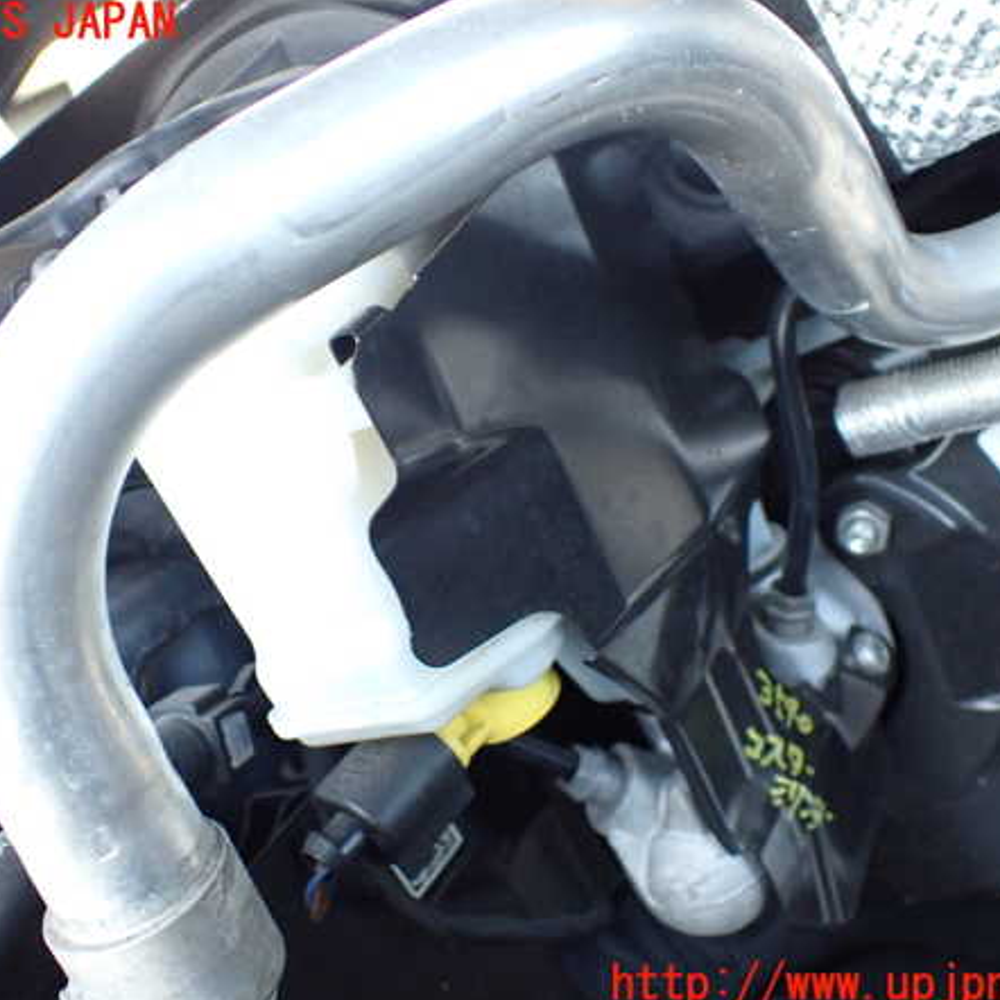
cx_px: 443
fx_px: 1177
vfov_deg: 46.0
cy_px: 505
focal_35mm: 36
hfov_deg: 46.0
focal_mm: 5.4
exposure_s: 1/125
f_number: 2.3
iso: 640
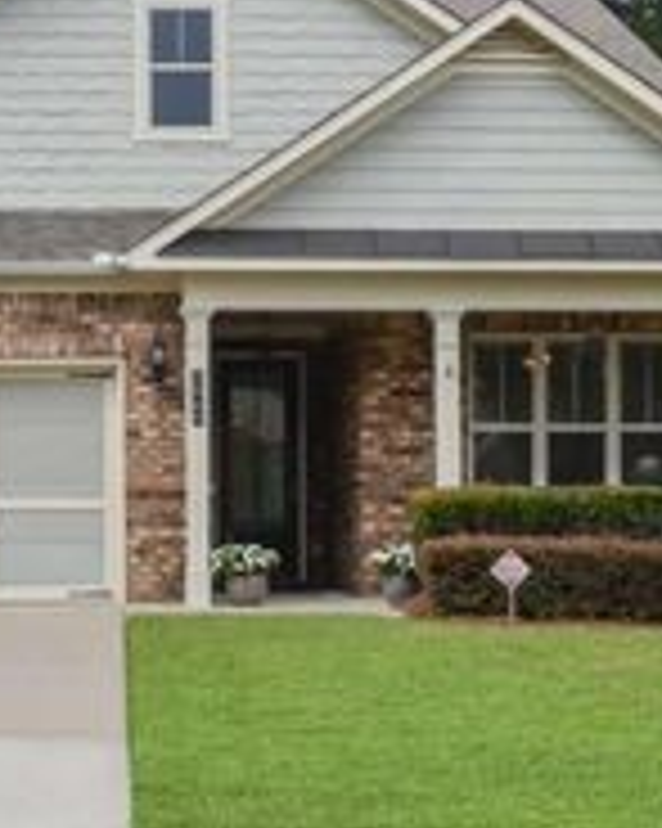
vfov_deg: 22.7
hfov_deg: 18.2
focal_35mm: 84
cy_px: 281
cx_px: 207
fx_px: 2059
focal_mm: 22
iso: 140
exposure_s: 1/250
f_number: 8
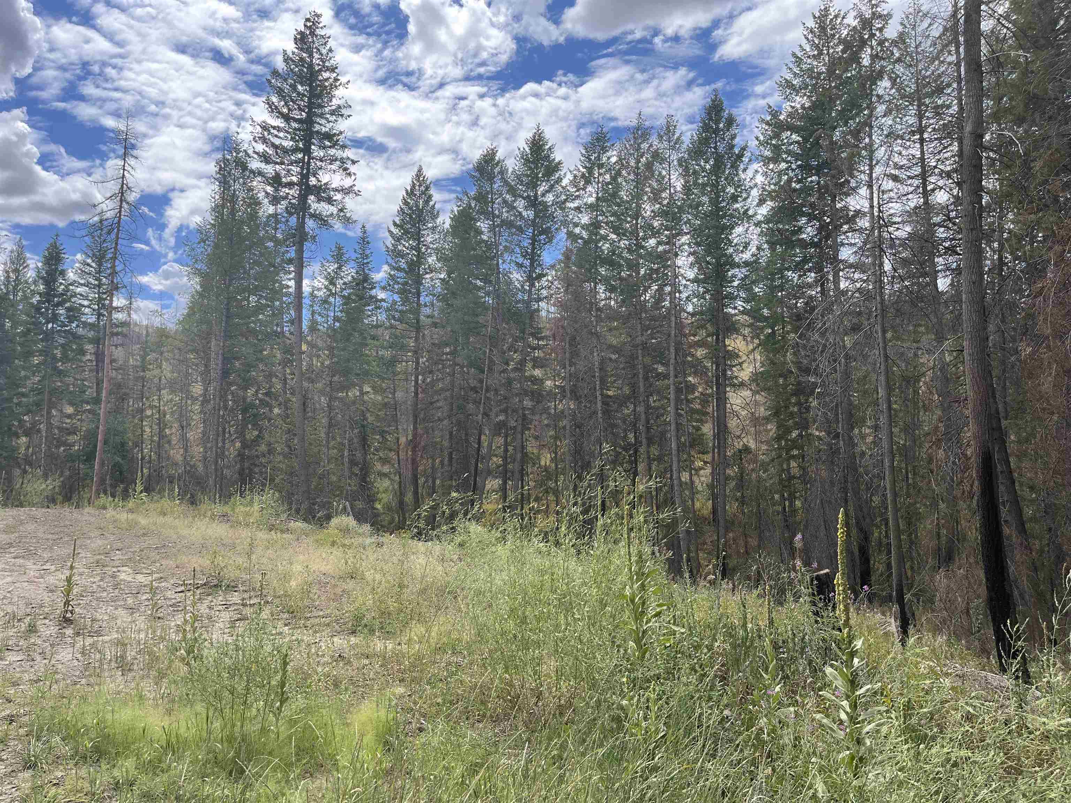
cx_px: 536
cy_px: 402
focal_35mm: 26
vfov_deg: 53.1
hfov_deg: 67.3
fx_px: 804
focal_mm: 5.1
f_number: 1.6
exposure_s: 1/1992
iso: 50
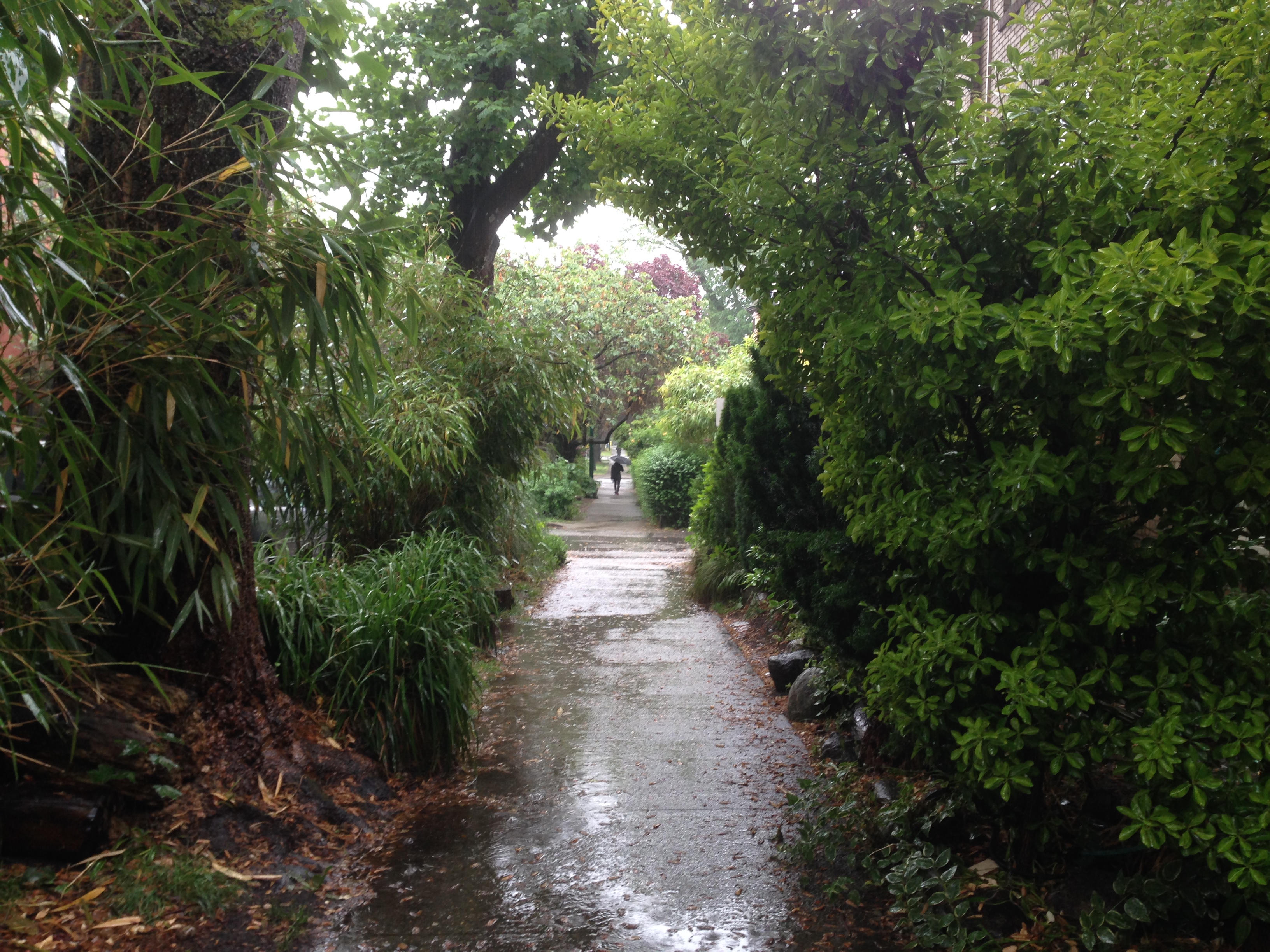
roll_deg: -0.6
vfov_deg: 42.9
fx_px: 1211
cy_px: 476
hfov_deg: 55.4
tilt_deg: -0.2
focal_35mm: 33
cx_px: 635
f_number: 2.4
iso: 50
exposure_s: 1/20
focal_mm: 4.12
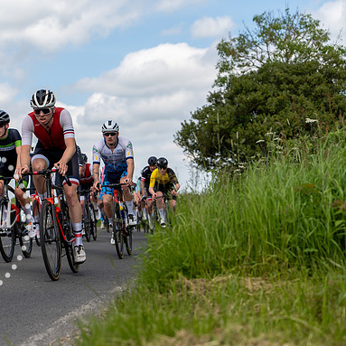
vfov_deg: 19.3
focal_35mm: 90
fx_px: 1018
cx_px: 87
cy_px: 172
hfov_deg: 19.2
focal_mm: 70
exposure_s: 1/1250
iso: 100
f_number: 3.5
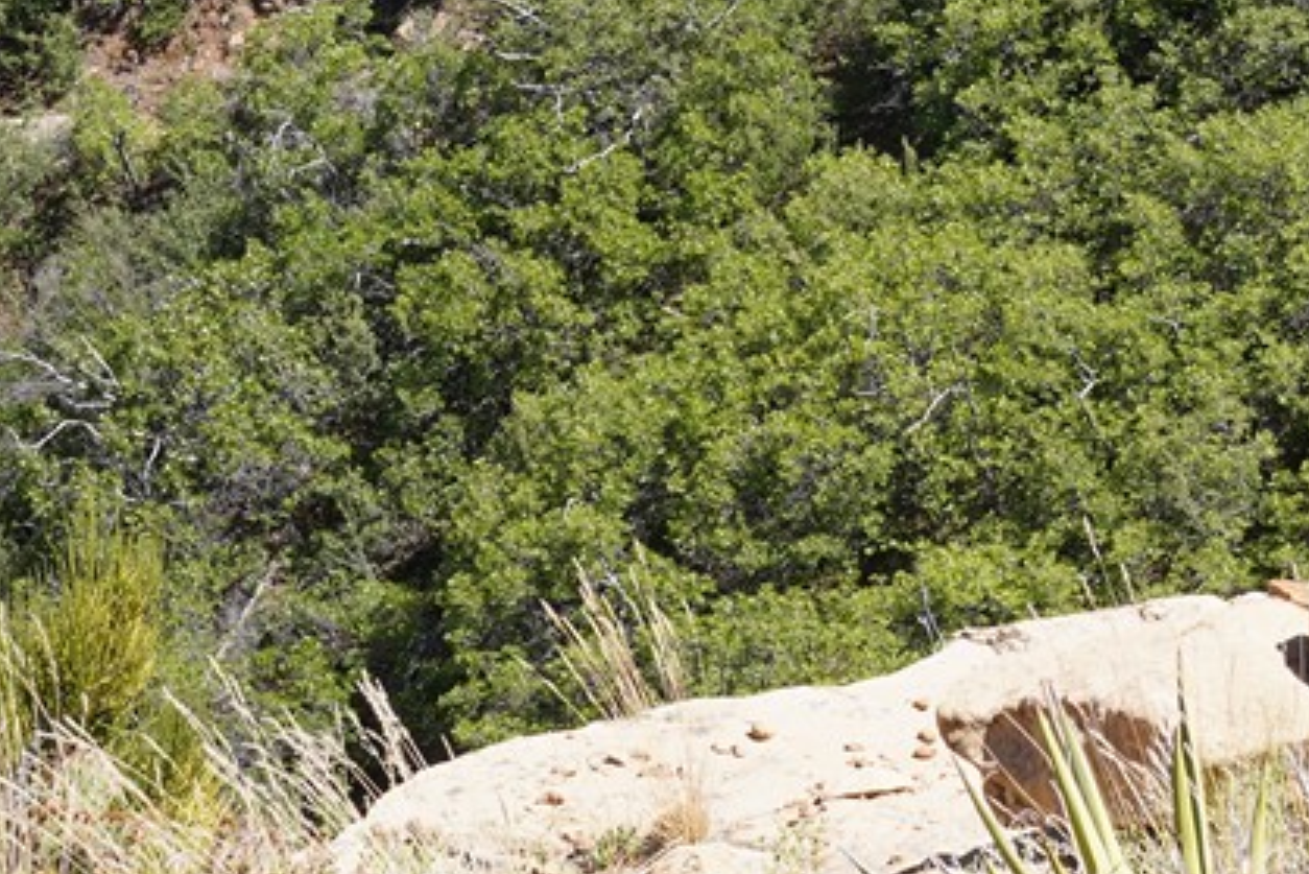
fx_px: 6438
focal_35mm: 177
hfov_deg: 10.8
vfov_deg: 7.5
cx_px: 2424
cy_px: -689
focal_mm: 37
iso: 100
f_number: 10
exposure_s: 1/100
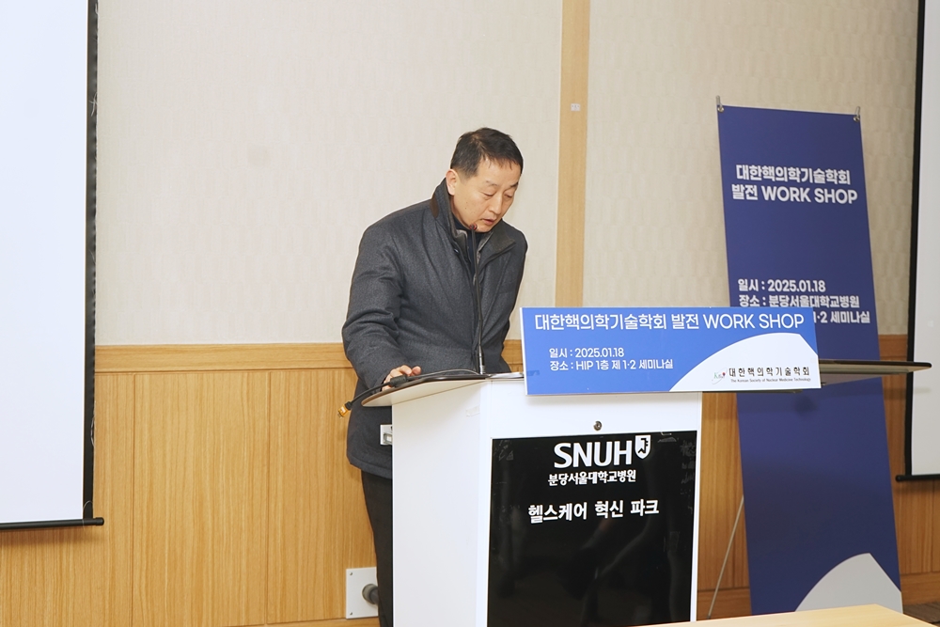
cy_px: 314
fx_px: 1488
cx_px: 470
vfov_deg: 23.8
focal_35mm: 57
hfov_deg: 35.0
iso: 400
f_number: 5
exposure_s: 1/100
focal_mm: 57
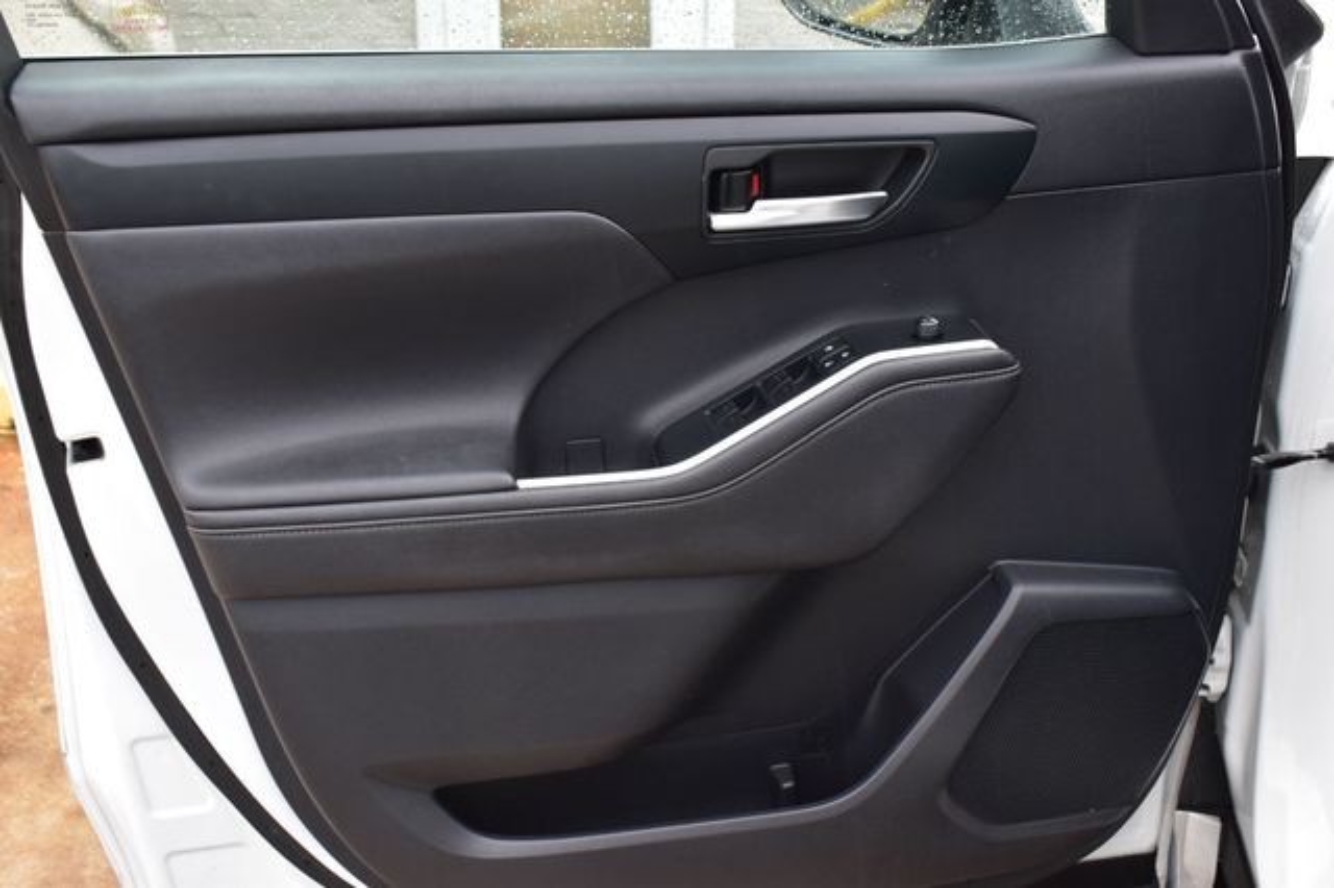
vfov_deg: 31.9
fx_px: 1555
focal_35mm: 42
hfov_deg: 46.4
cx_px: 667
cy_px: 444
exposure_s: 1/15
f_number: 6.3
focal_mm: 28
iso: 400
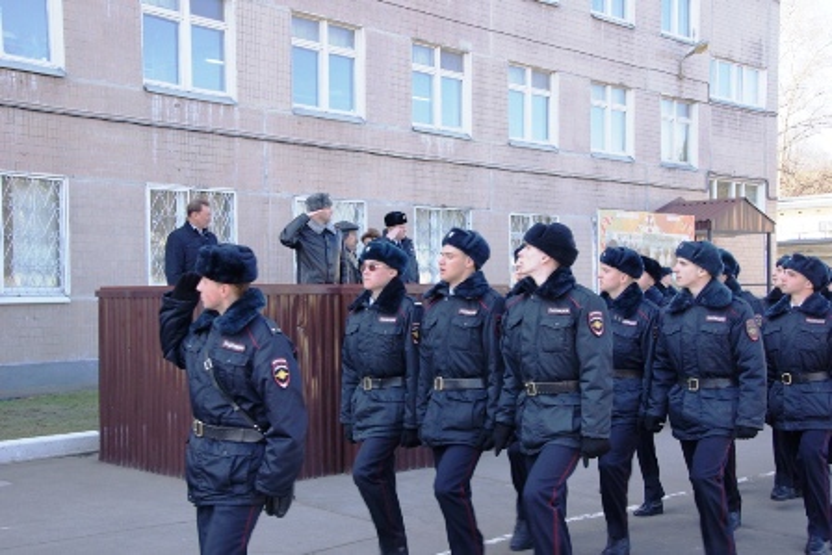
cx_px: 416
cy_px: 278
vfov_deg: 31.9
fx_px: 971
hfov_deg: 46.4
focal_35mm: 42
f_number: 6.3
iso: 400
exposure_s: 1/160
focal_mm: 28
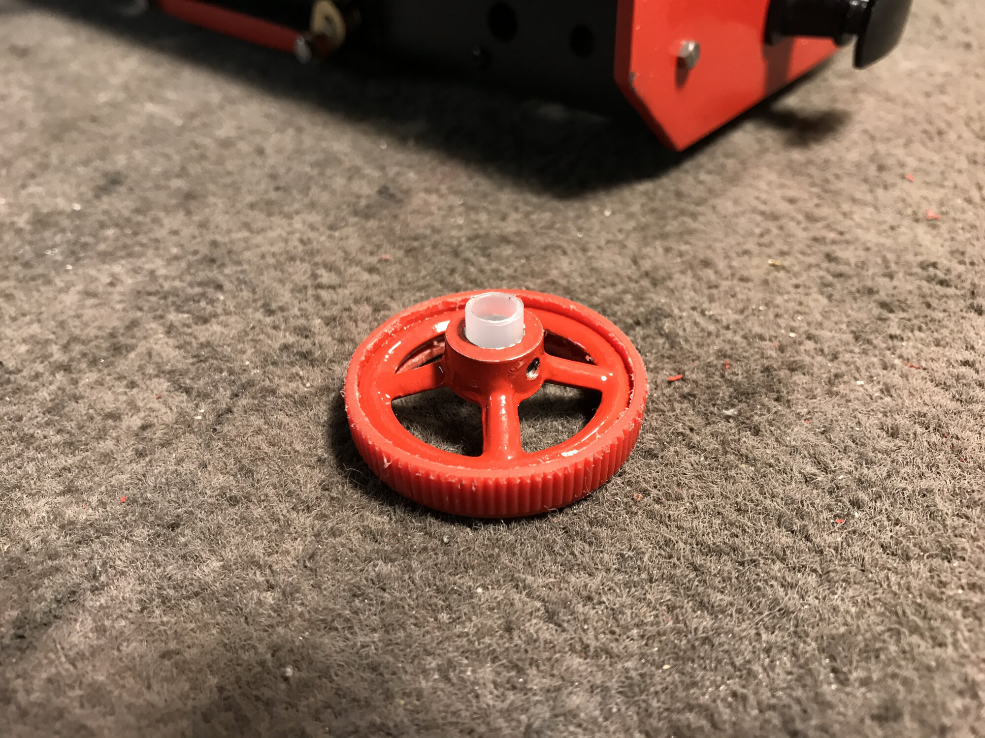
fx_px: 797
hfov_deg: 63.4
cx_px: 492
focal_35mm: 28
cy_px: 369
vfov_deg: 49.7
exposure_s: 1/20
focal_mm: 3.99
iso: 32
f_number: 1.8
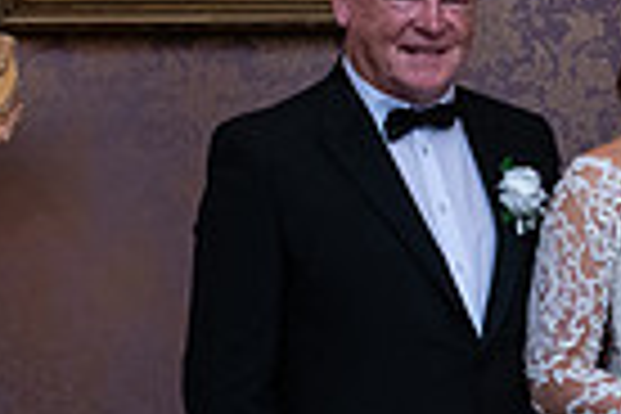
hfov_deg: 16.7
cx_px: 850
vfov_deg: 12.0
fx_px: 1966
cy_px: 302
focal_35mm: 114
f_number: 5
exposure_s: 1/160
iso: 1250
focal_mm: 24
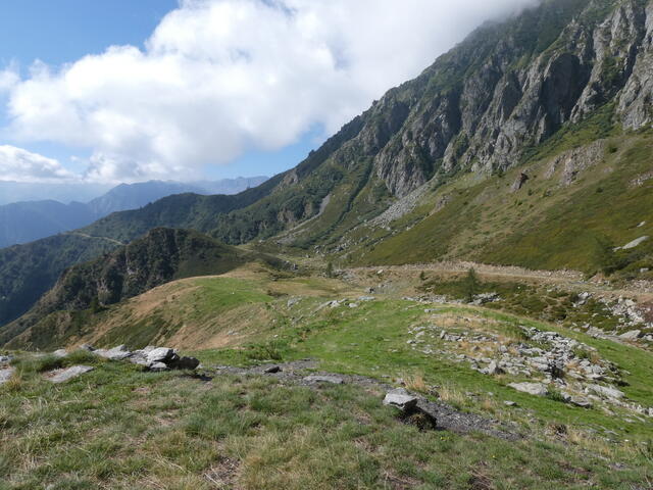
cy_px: 245
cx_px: 326
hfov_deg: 71.6
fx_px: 453
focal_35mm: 24
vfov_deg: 56.8
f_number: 4.5
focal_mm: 4.3
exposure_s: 1/640
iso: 80
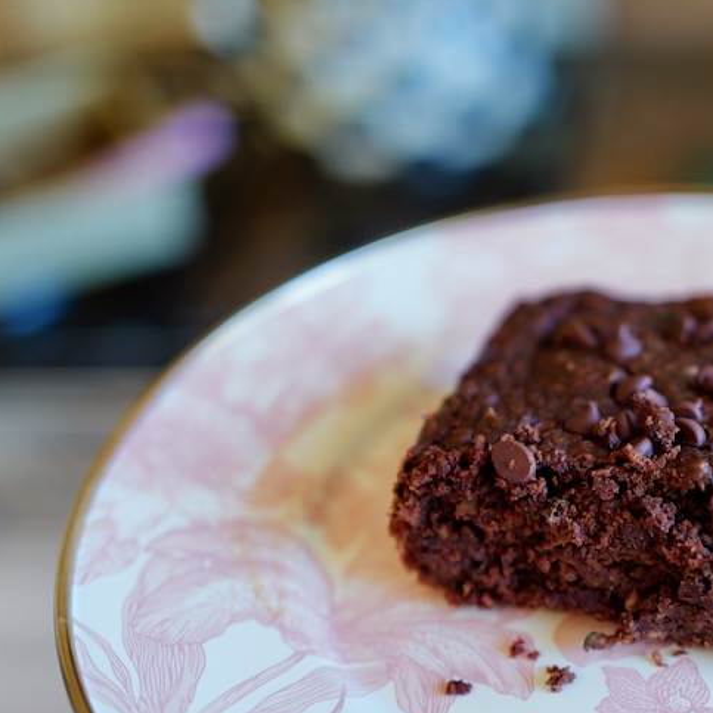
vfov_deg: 27.1
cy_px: 481
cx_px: 610
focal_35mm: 63
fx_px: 1468
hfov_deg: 26.6
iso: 200
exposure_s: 1/50
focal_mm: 28
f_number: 1.7
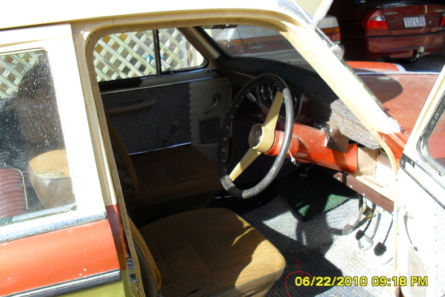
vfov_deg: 36.0
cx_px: 223
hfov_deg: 51.9
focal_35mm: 37
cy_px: 144
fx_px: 457
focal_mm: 6.3
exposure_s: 1/350
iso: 100
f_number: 3.2
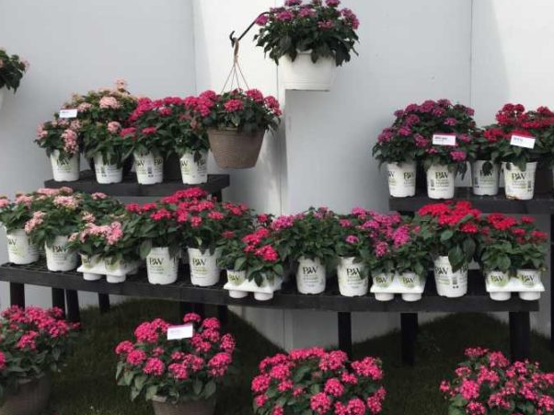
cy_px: 171
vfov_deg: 38.5
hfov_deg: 49.7
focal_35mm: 37
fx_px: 592
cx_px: 345
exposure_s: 1/898
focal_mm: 4.15
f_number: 2.2
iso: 32
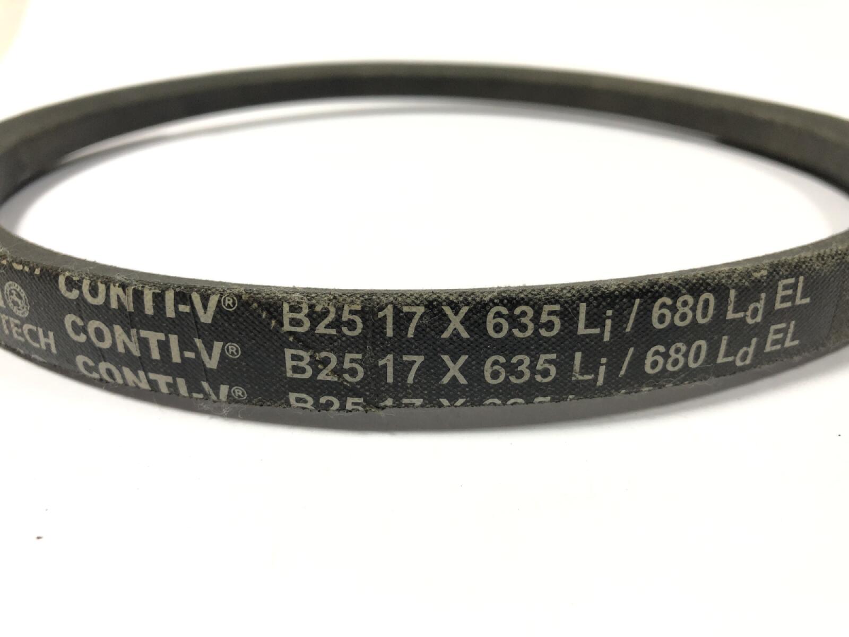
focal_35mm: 28
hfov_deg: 63.4
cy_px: 318
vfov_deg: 49.7
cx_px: 424
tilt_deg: -26.8
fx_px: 687
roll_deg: +0.6
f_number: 1.8
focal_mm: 4
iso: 100
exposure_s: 1/17
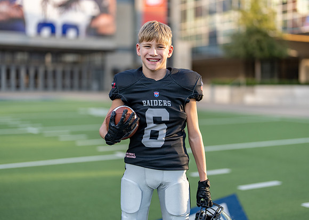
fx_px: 491
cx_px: 162
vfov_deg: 25.3
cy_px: 104
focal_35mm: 56
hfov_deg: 34.9
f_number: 1.2
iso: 100
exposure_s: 1/2000
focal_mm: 50
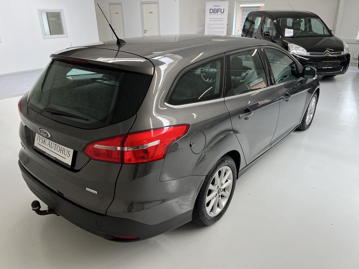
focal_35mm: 26
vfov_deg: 53.1
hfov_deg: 67.3
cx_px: 180
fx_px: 270
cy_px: 134
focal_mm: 5.7
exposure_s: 1/100
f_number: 1.5
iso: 40
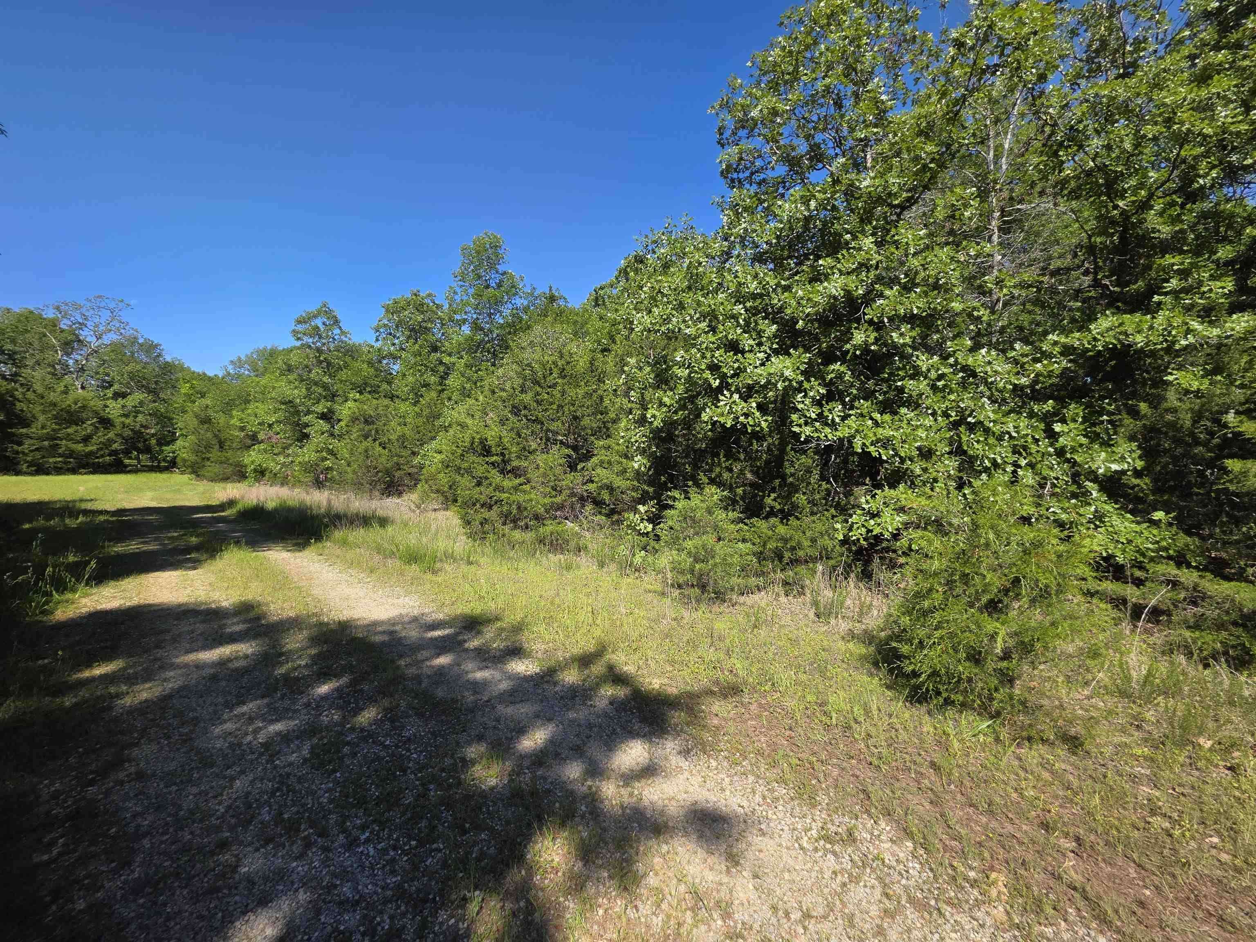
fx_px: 472
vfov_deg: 89.9
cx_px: 628
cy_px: 471
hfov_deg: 106.2
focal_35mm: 13
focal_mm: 2.2
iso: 40
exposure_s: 1/1114
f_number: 1.9
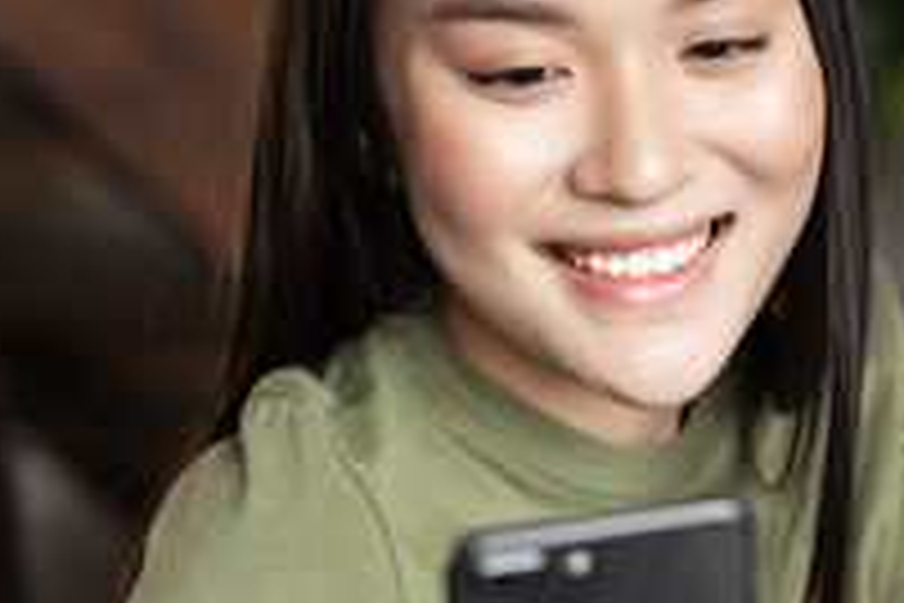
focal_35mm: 164
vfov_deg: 8.4
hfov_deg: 12.2
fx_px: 4118
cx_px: 1169
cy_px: 176
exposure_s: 1/160
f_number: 2
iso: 400
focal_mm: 55
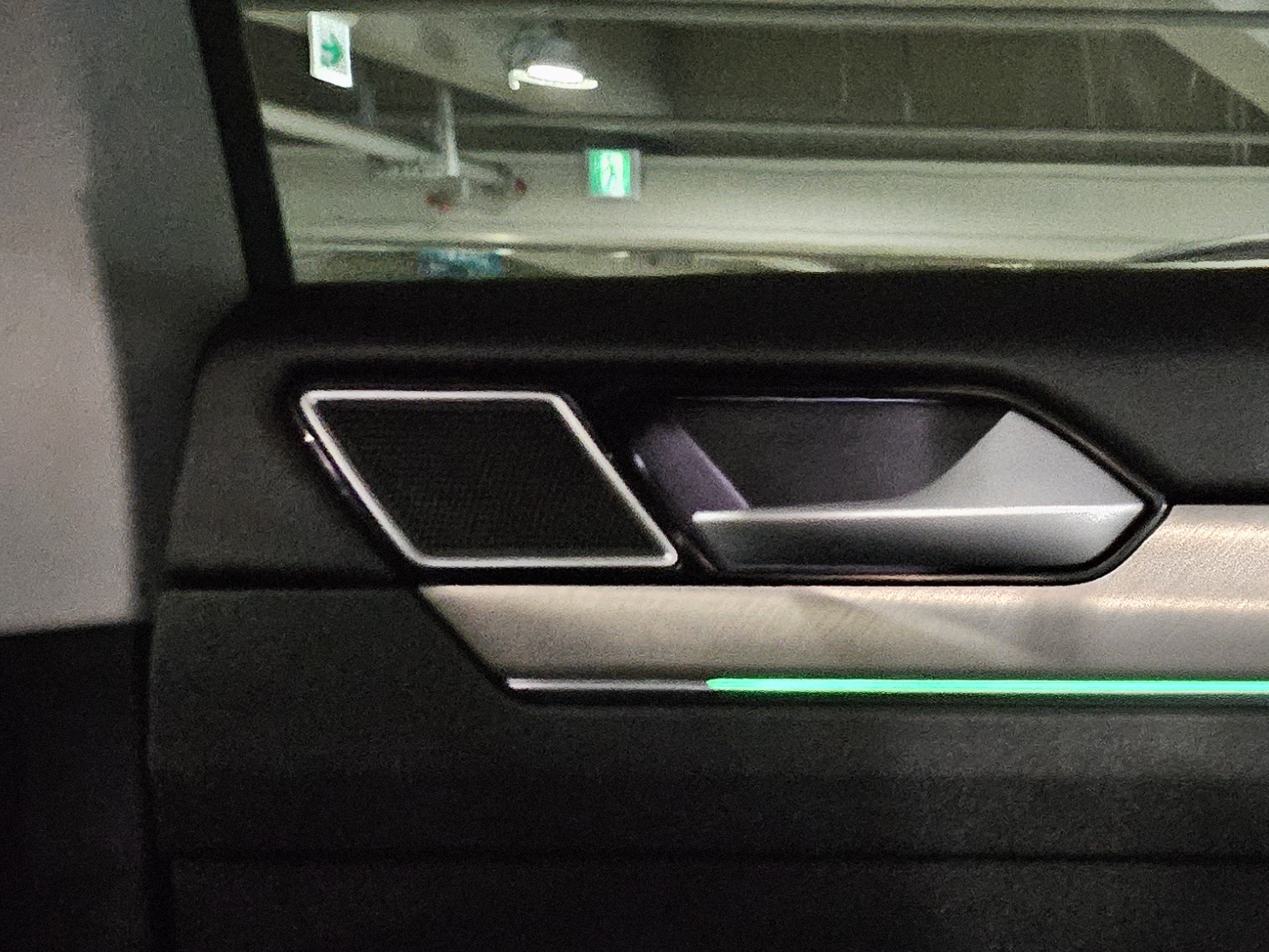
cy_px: 1123
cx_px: 1484
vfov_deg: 22.0
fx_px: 2273
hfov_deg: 27.7
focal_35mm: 62
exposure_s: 1/15
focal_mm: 5.4
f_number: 1.8
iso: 5000
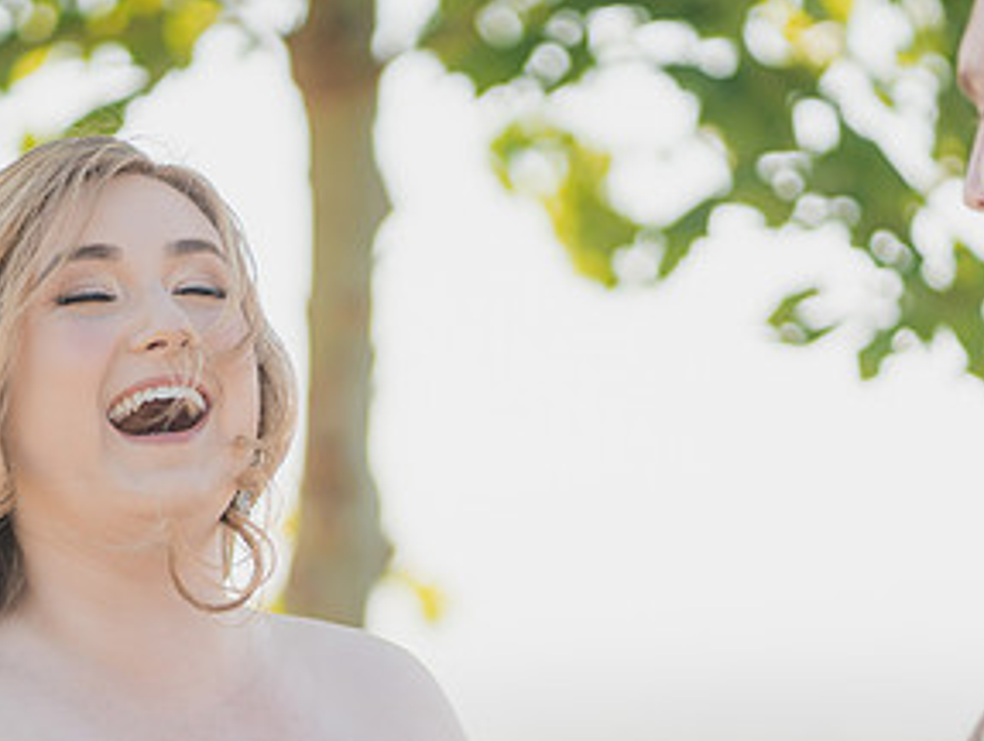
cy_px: 468
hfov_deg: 12.0
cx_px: 442
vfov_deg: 9.0
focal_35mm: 165
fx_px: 4696
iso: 125
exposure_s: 1/2000
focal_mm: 85
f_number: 1.8
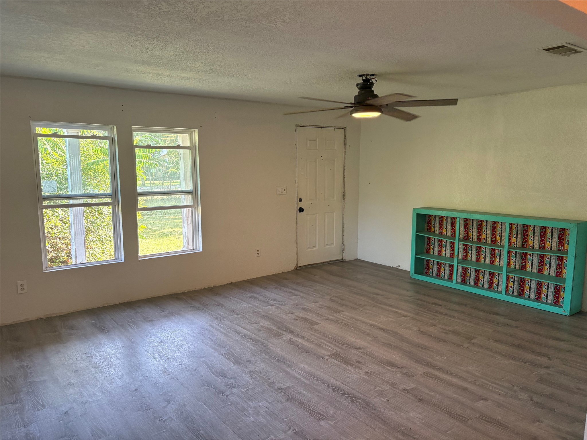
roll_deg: +0.2
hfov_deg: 67.3
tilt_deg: -7.9
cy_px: 220
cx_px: 294
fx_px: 441
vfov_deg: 53.1
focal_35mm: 26
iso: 200
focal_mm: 5.96
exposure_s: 1/120
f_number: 1.6
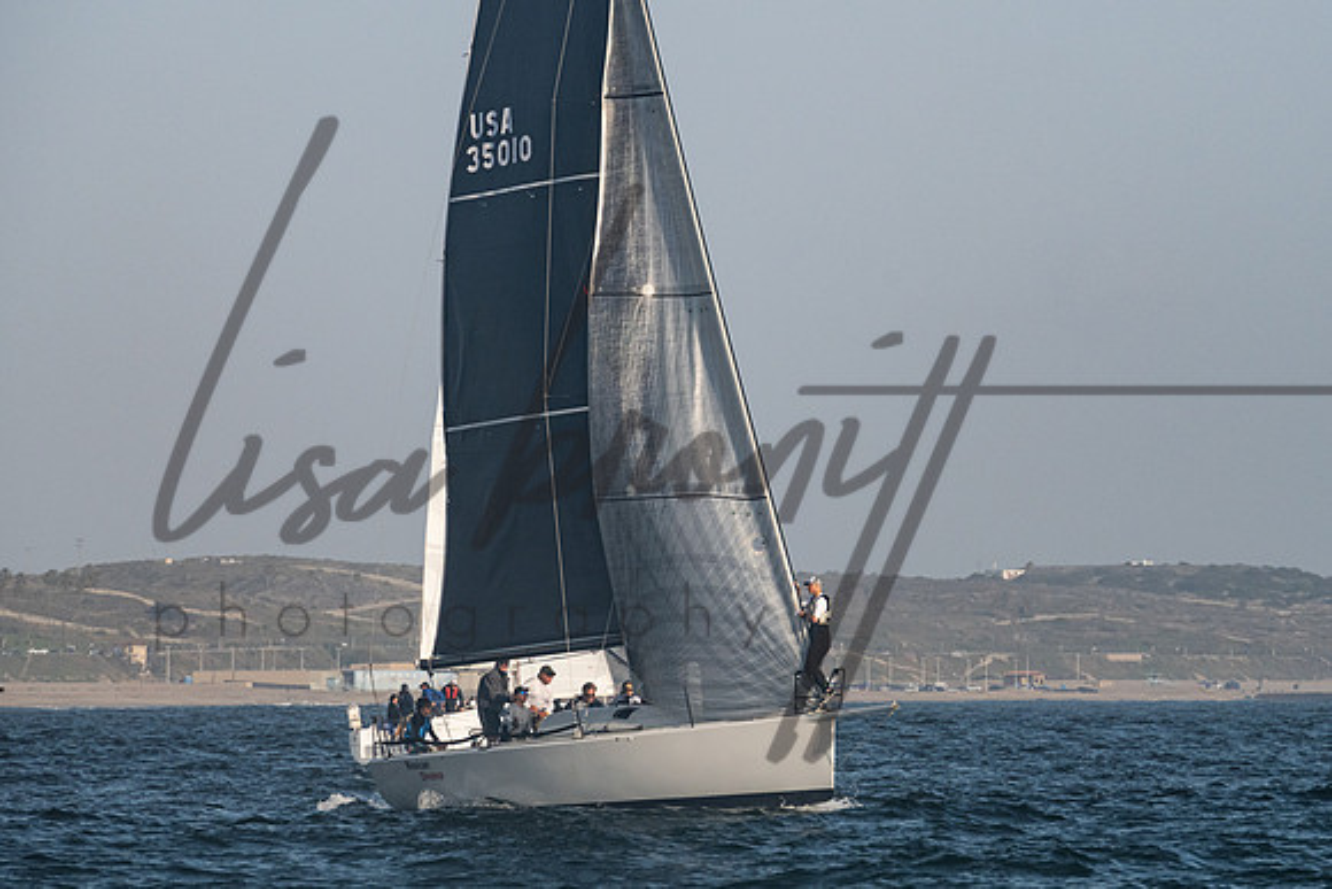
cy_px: 431
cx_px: 764
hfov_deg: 7.0
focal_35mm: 296
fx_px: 10959
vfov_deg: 4.6
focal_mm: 200
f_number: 8
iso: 400
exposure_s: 1/1250
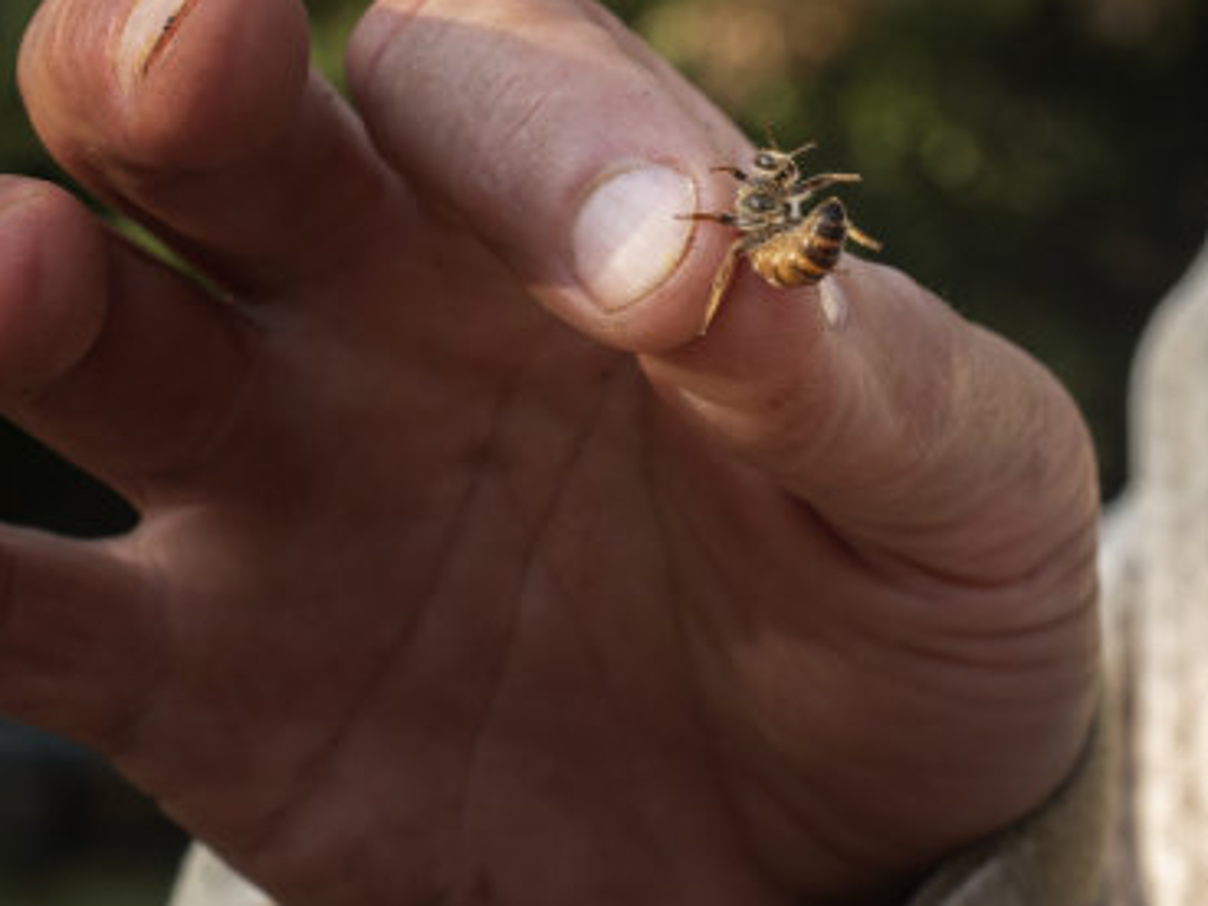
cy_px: 402
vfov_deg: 14.4
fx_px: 3594
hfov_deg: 19.1
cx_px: 528
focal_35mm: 103
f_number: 5.6
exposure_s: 1/125
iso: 400
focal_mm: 31
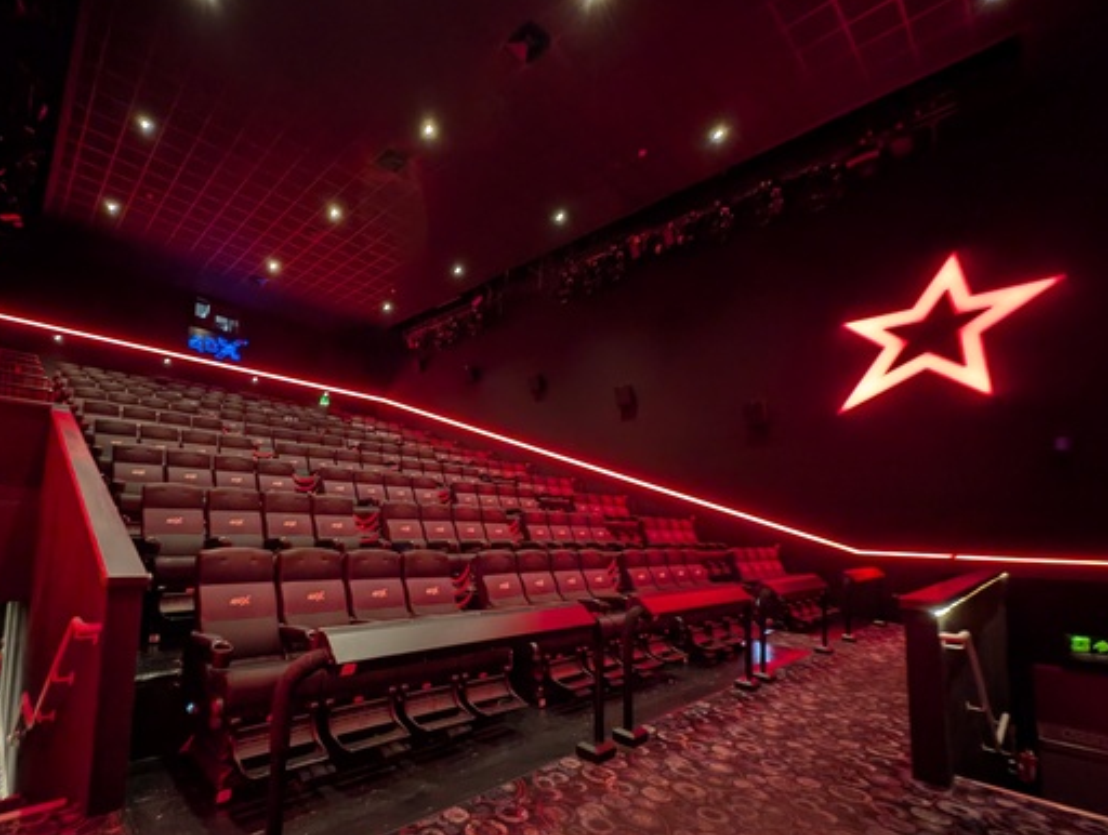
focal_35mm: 15
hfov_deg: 96.2
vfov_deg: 81.5
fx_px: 481
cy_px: 476
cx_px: 422
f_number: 1.95
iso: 196
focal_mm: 2.23
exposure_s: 1/7.58
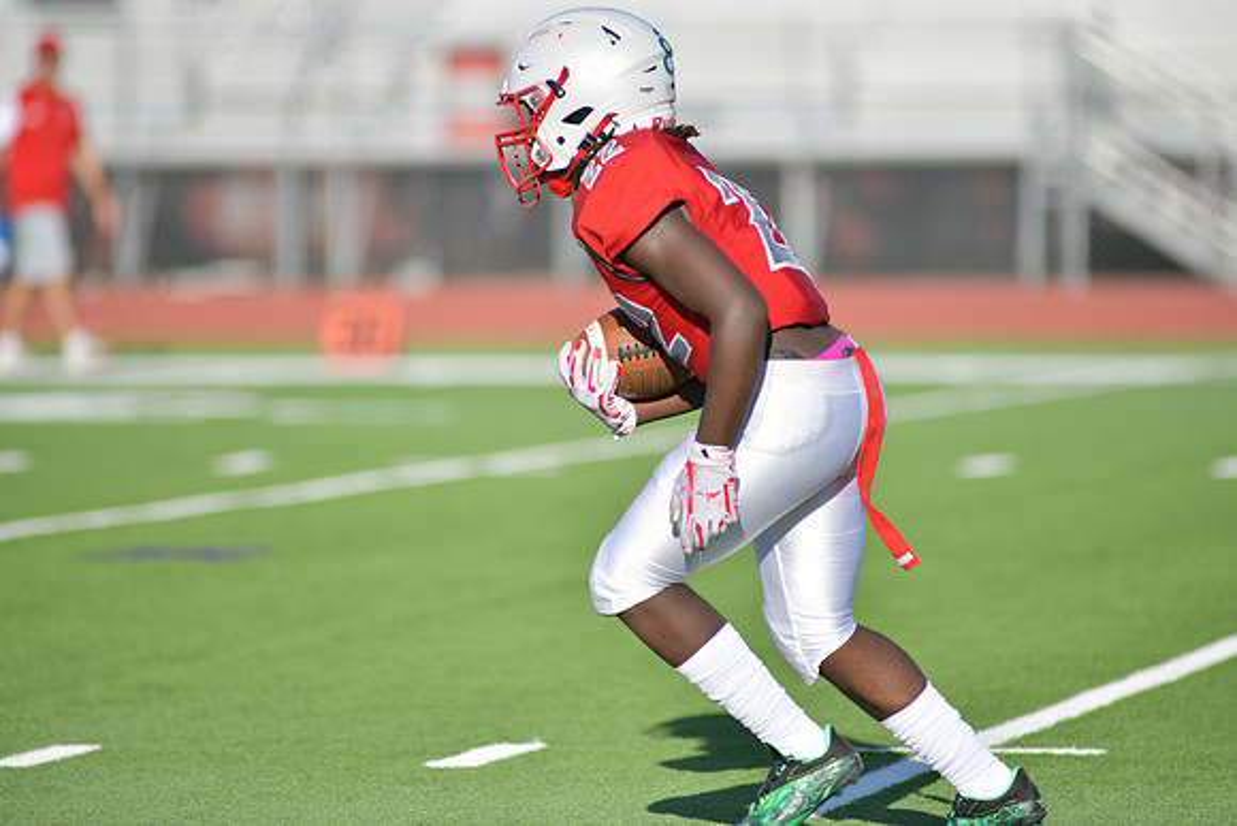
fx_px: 10310
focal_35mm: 300
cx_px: 618
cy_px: 413
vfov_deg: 4.6
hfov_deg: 6.9
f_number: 3.5
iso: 110
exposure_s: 1/2000
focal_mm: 300
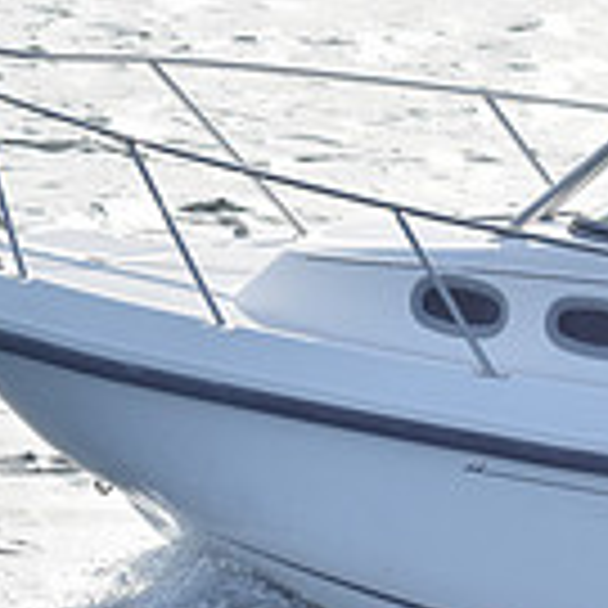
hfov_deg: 3.0
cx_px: 1072
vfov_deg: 3.0
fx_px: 11423
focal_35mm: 575
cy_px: 574
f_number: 8
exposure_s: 1/1000
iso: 400
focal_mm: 105
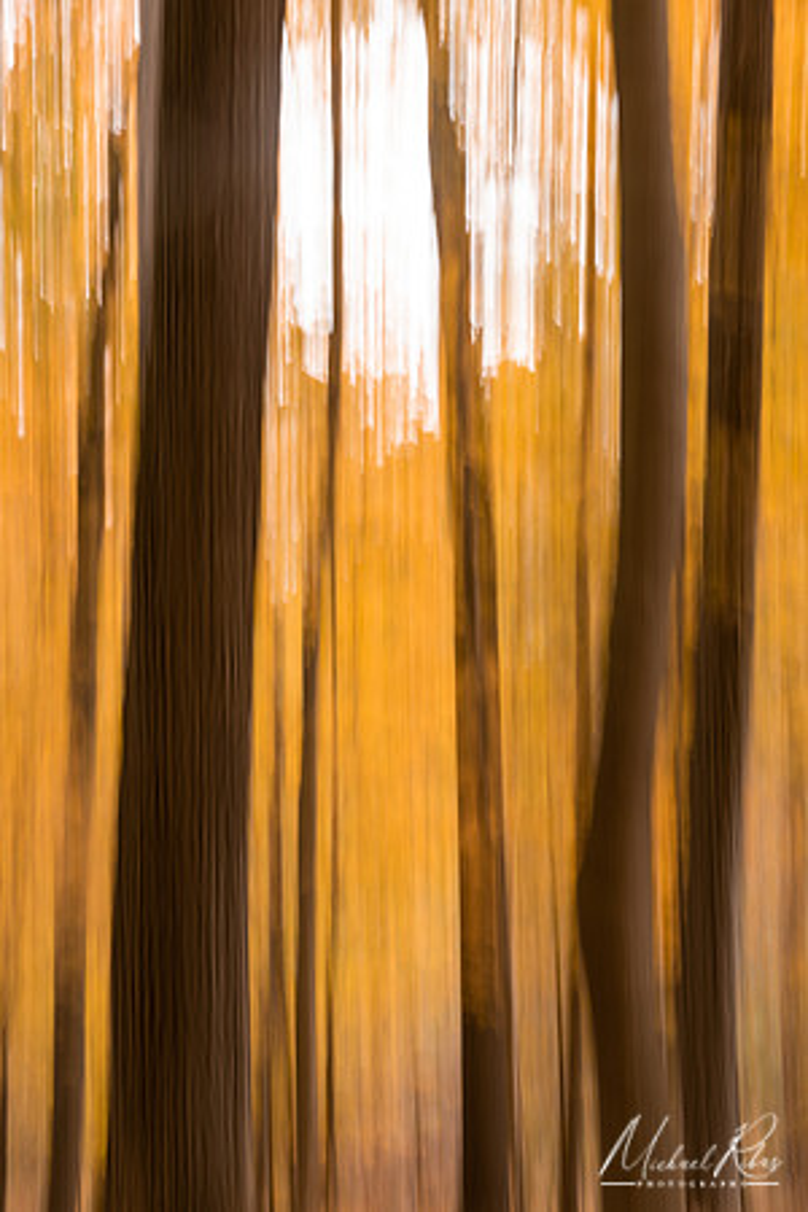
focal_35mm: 78
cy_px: 606
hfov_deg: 17.5
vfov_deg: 26.0
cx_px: 404
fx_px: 2626
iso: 64
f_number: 16
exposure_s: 1.5
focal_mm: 78
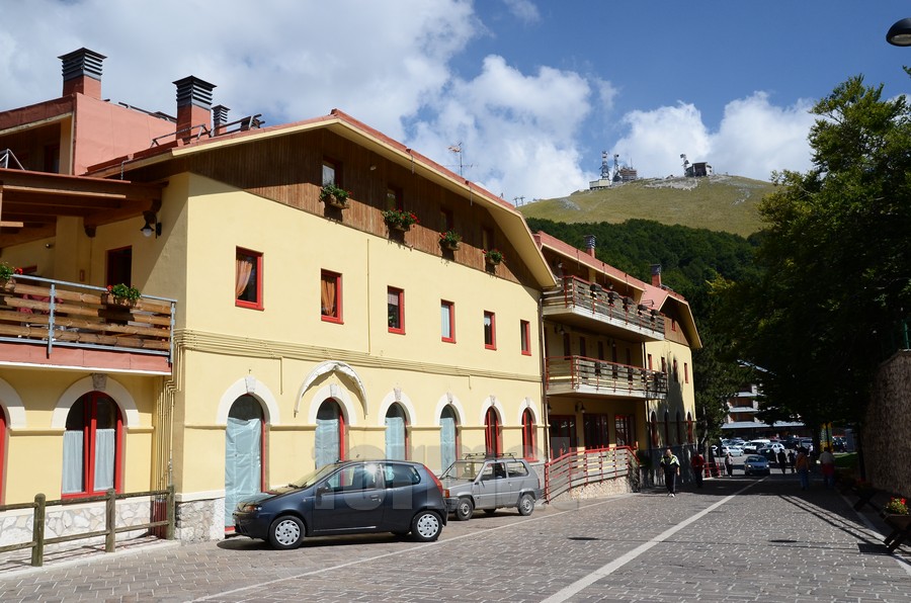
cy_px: 302
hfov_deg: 57.3
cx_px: 456
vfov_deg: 39.8
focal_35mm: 33
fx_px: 833
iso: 400
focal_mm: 22
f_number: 13
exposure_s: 1/640
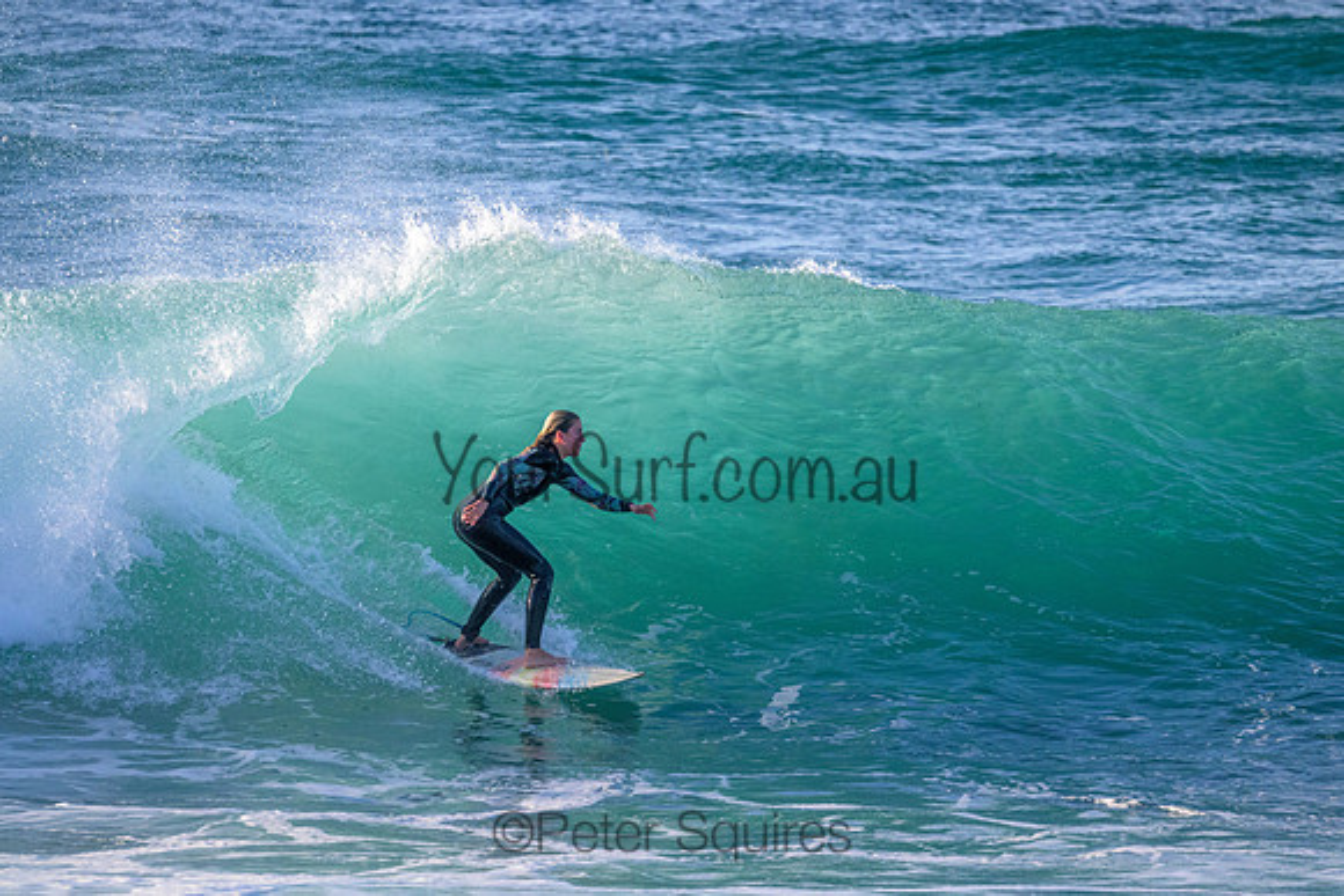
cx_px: 672
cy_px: 448
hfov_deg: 3.7
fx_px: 20537
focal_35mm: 550
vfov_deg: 2.5
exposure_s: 1/2000
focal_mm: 550
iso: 3200
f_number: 11
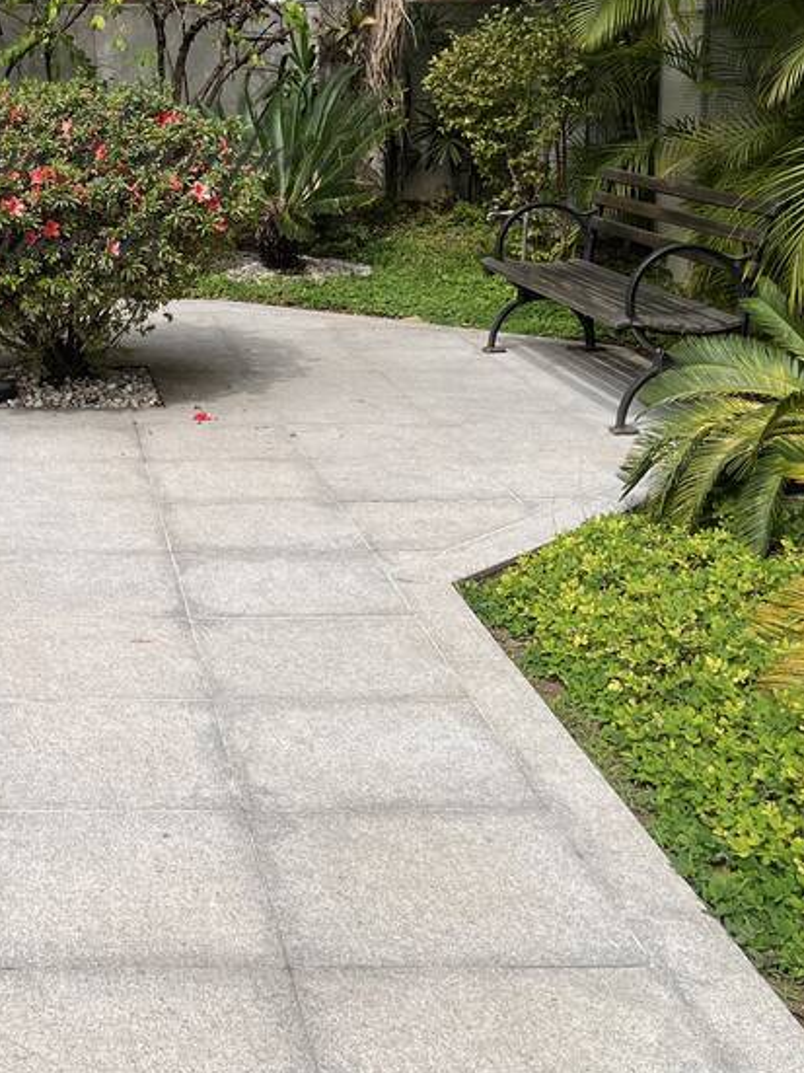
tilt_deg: -4.8
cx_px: 51
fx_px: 1580
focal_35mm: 51
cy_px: 183
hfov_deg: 27.3
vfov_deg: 36.0
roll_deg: +0.1
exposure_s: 1/1404
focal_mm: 5.1
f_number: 1.6
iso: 50
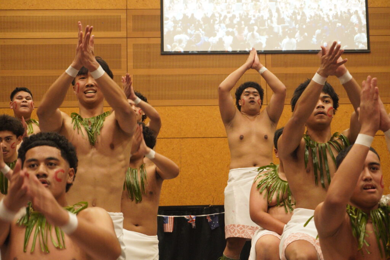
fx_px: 780
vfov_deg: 18.9
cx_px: 195
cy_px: 130
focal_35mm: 72
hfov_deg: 28.1
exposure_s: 1/80
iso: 4000
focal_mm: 48
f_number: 5.6
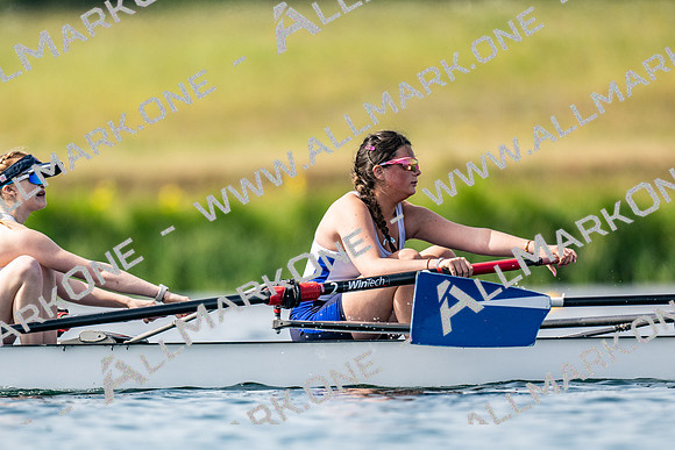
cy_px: 225
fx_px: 16887
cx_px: 338
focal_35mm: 900
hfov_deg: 2.3
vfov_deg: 1.5
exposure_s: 1/2500
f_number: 4
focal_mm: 600
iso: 200
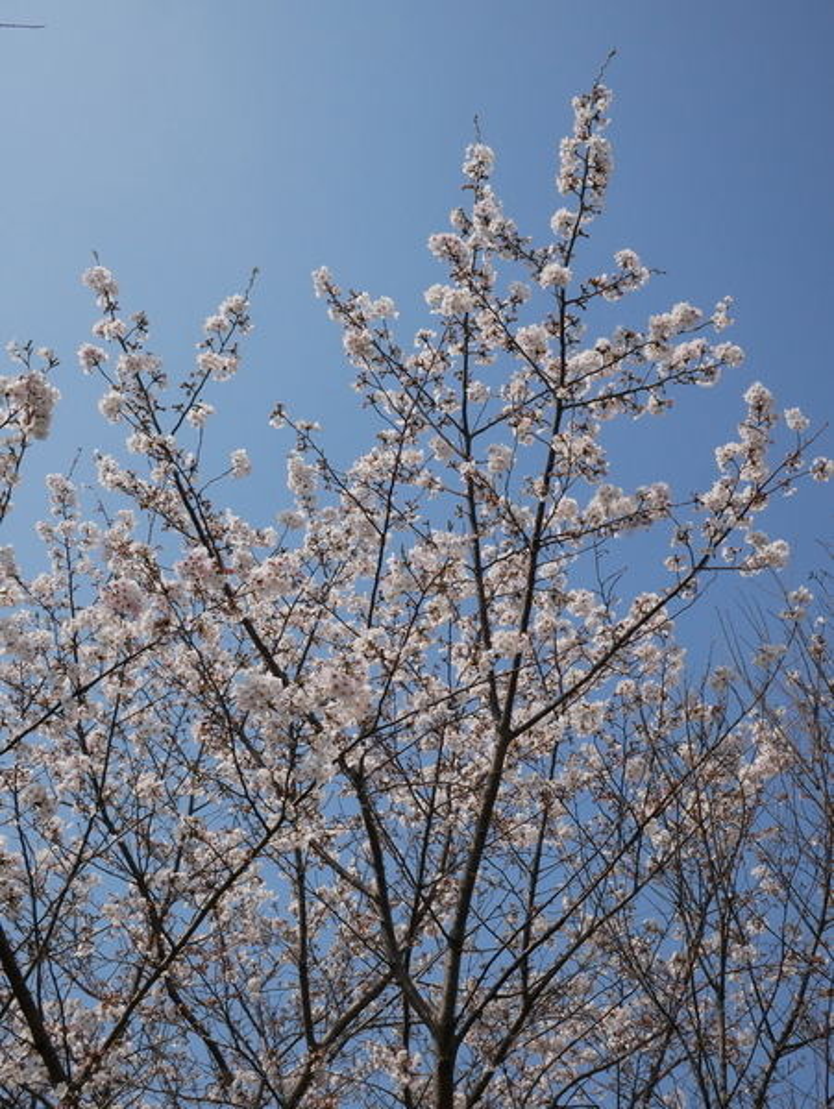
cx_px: 417
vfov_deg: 46.8
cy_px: 554
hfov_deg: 36.0
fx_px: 1283
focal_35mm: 40
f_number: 11
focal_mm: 20
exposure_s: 1/1600
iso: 800
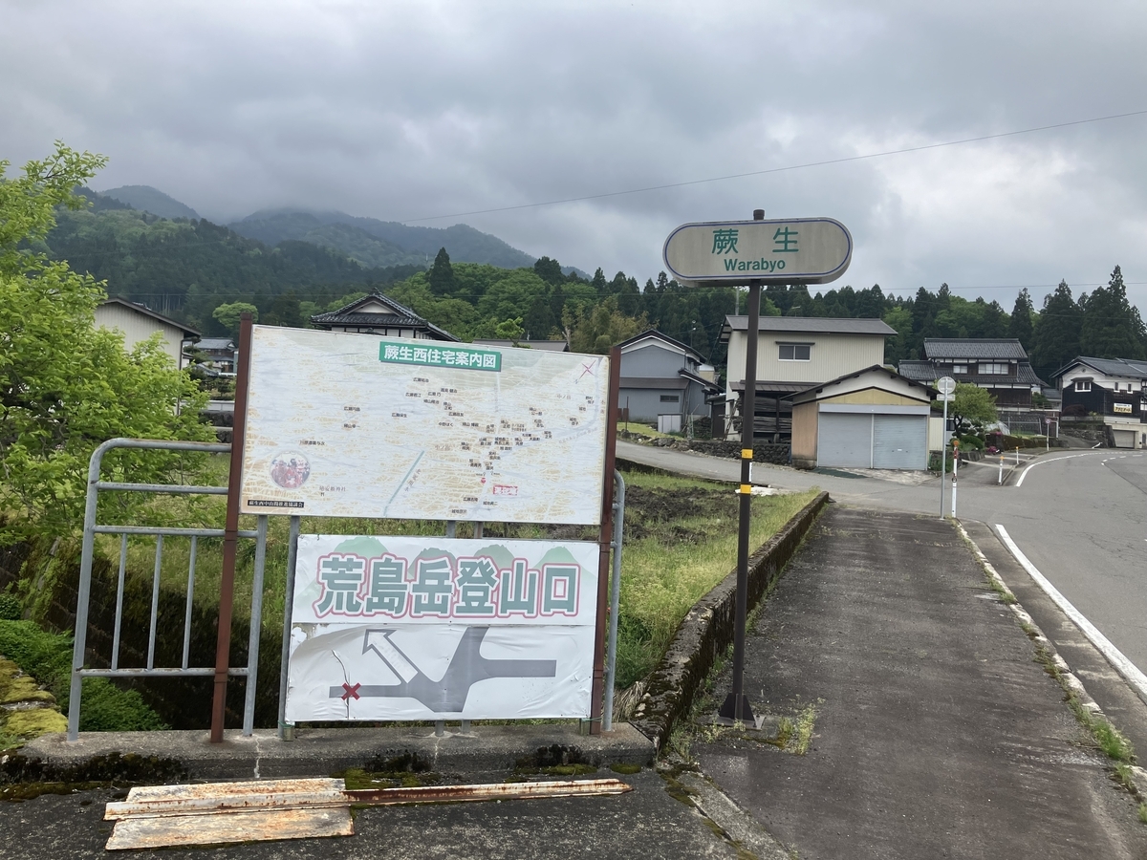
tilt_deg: +2.4
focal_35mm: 28
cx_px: 574
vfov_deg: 49.7
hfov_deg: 63.4
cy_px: 430
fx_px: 928
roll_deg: -2.4
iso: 32
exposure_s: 1/694
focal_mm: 3.99
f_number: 1.8
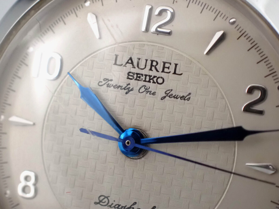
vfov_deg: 14.8
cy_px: 104
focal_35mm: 100
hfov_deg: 19.6
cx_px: 140
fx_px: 806
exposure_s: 1/60
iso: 1600
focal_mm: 18
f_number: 4.9
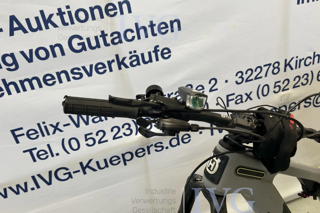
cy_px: 114
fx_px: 249
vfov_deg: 46.4
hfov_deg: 65.5
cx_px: 156
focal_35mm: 28
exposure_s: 1/121
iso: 40
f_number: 1.5
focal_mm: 5.7
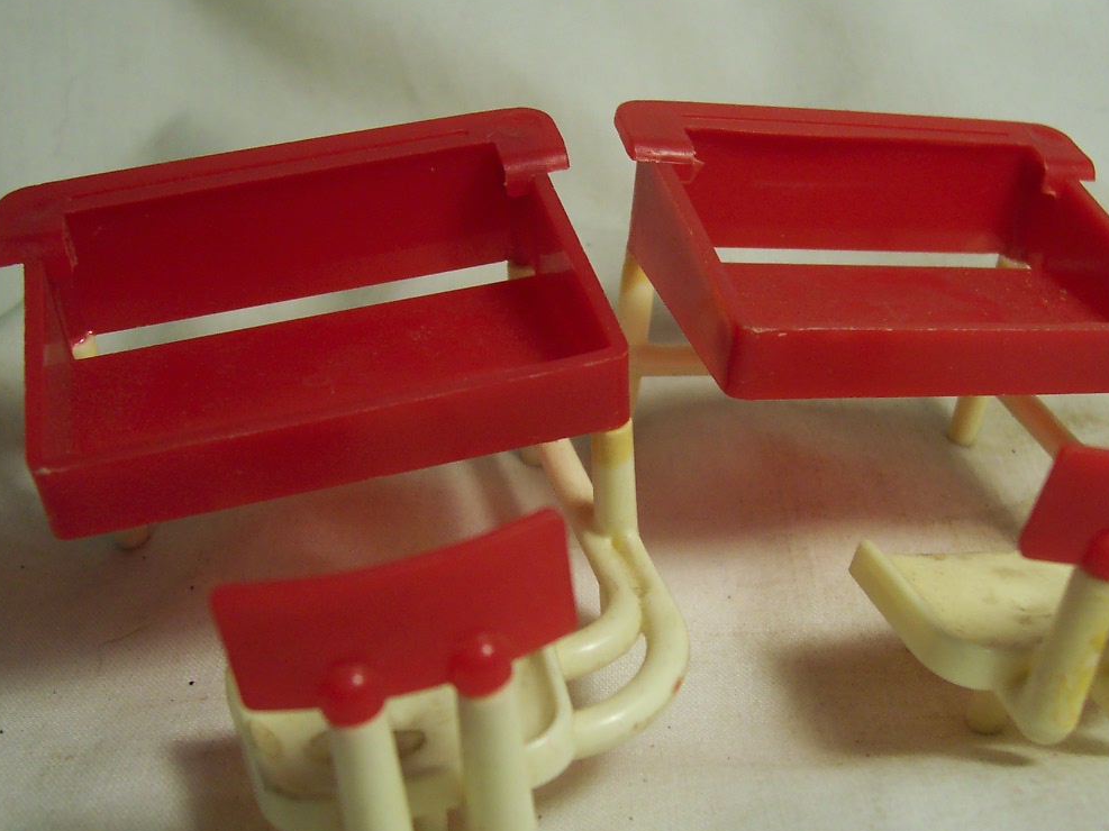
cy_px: 454
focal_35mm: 45
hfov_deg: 42.0
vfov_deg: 32.2
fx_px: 1441
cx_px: 627
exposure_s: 1/180
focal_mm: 5.6
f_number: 2.8
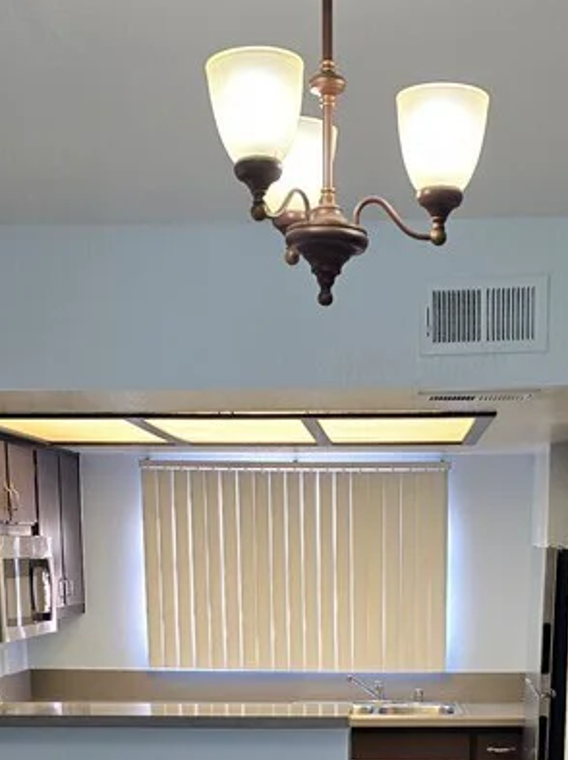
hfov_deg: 24.3
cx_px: 363
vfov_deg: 29.0
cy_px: 843
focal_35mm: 60
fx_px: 1315
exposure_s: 1/120
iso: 250
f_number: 1.7
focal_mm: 6.3
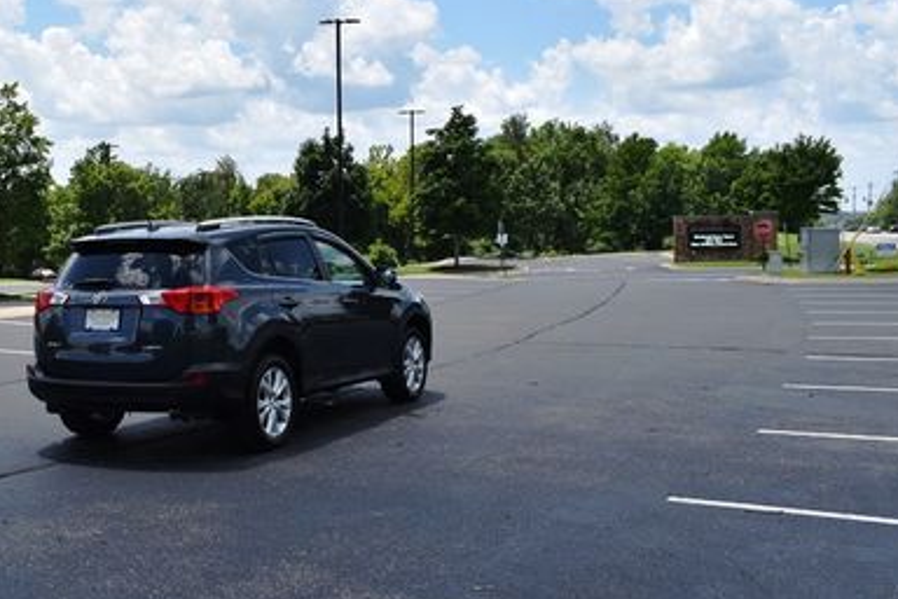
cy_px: 261
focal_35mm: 45
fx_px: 1122
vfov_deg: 29.8
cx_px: 220
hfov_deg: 42.2
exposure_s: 1/320
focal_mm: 18
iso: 100
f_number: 8
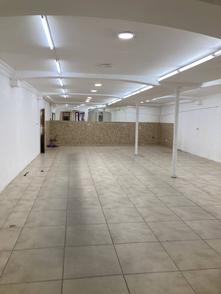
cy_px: 147
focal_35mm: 28
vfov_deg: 63.4
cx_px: 110
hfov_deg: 49.8
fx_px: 238
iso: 80
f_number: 1.8
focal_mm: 3.99
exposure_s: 1/100
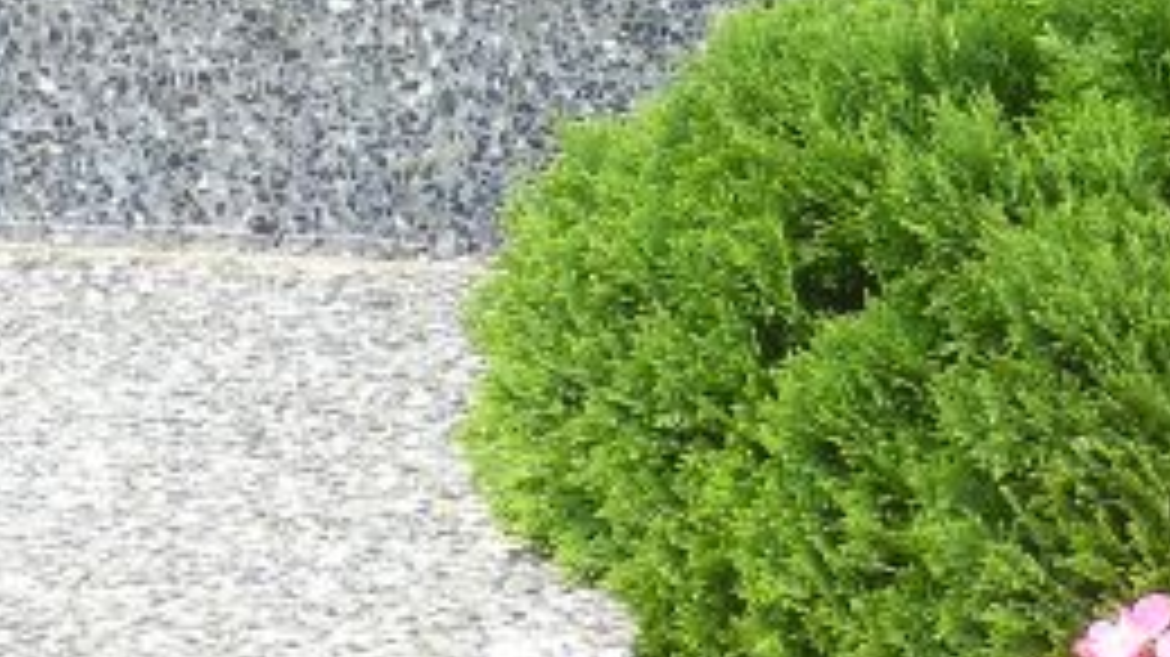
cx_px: 202
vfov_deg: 5.5
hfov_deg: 10.2
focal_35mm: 210
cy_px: -1258
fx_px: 6512
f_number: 4.2
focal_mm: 8.5
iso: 125
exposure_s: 1/250
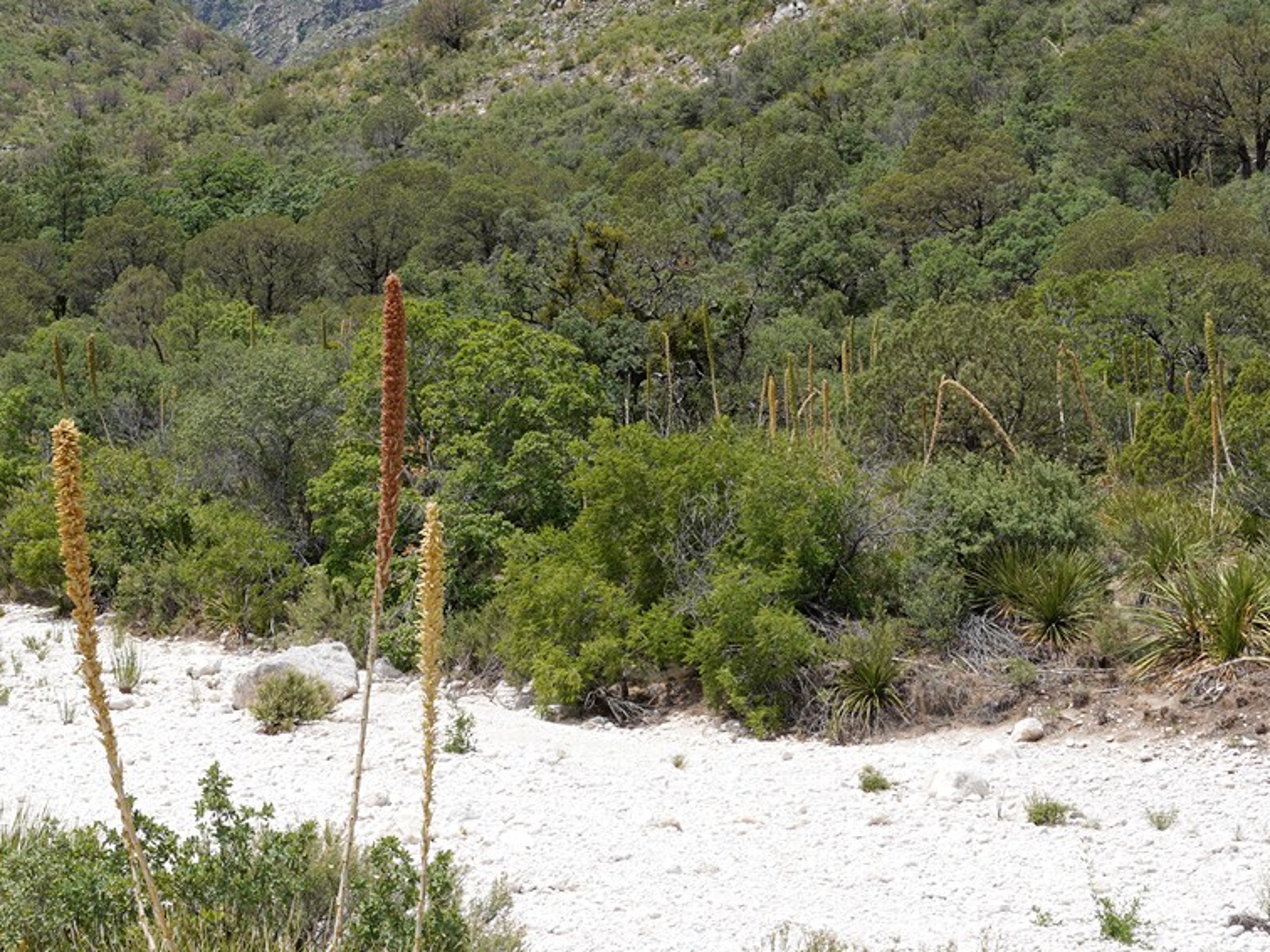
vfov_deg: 16.4
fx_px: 3265
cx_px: 185
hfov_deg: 21.6
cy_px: 116
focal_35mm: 89
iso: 100
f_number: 13
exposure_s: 1/100
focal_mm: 35
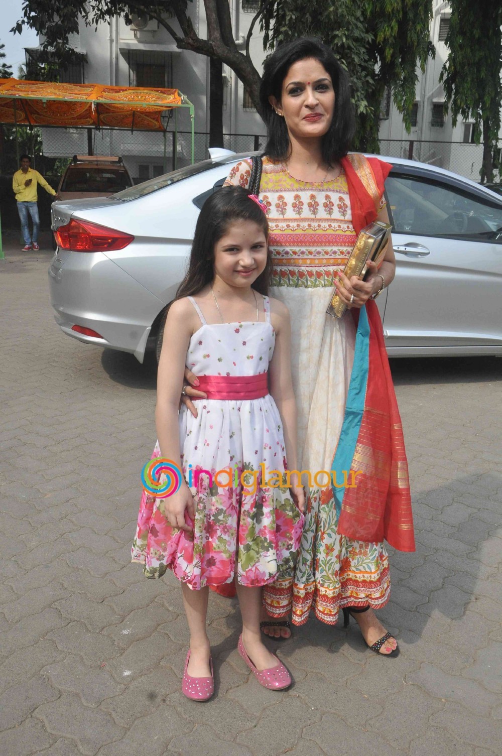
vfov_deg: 53.2
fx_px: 755
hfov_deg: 36.8
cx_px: 251
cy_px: 378
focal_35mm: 36
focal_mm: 24
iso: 800
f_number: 13
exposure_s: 1/640
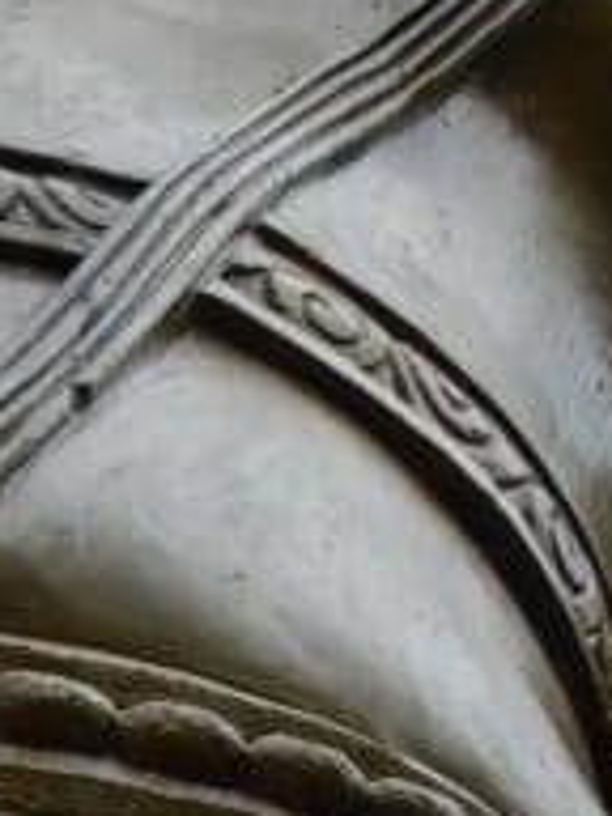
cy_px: 162
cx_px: -123
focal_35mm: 446
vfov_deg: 4.4
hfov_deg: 3.3
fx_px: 10514
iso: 80
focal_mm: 17.5
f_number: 5
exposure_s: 1/100
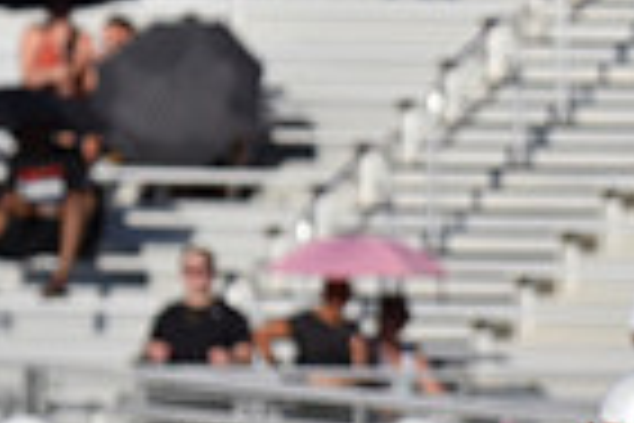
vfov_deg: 1.4
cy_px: 817
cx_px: 1084
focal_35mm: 990
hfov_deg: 2.1
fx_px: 17434
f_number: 5.6
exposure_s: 1/4000
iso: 400
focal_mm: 240
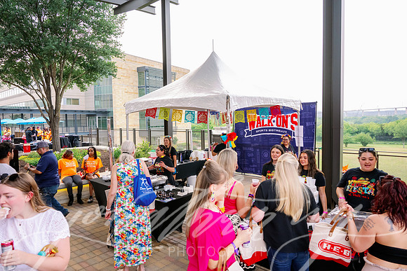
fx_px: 271
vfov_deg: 53.2
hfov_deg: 73.7
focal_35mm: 24
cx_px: 204
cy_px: 136
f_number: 4.5
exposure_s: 1/500
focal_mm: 24
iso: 1600
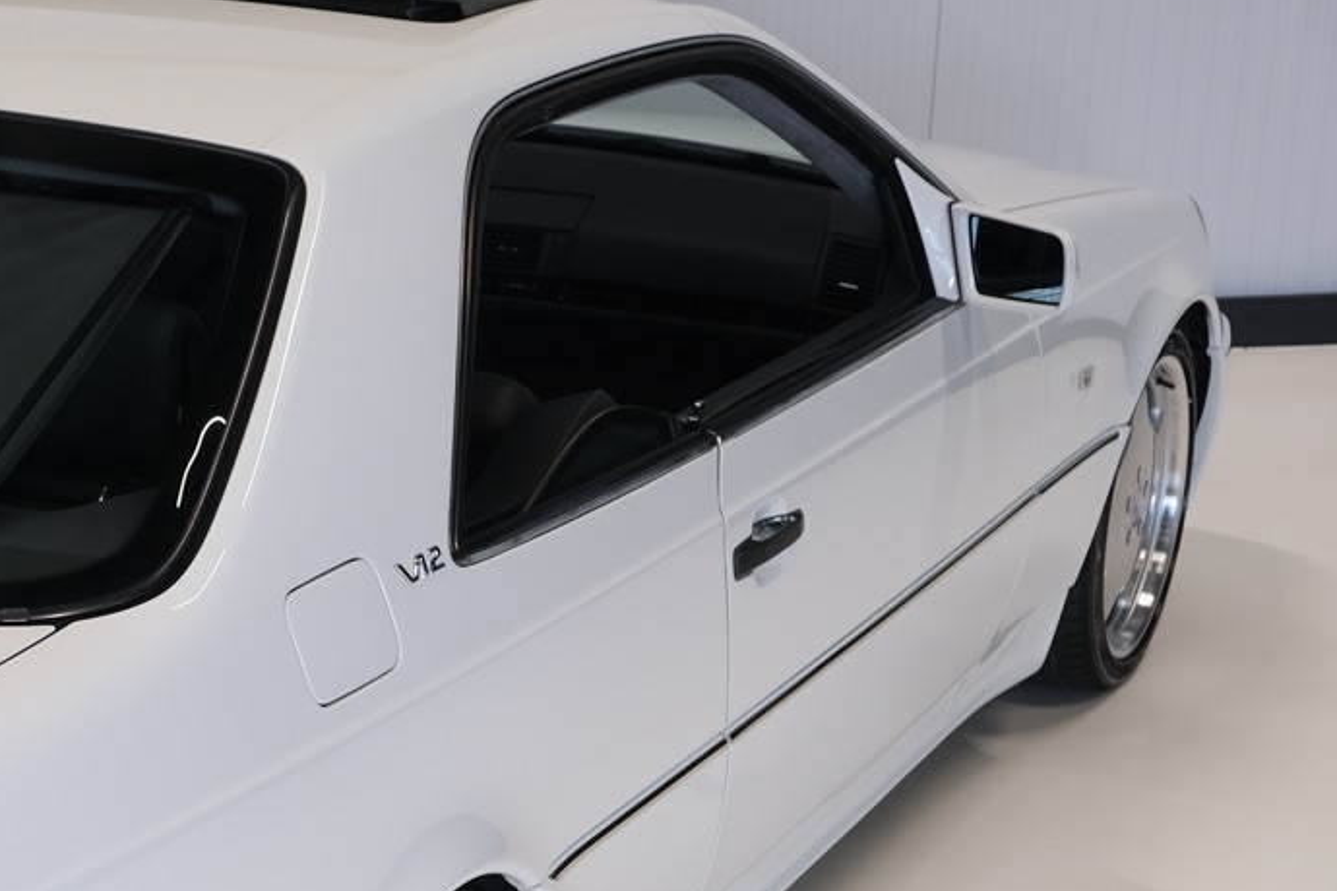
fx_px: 3751
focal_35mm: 101
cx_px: -176
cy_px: 829
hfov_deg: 19.3
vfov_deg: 13.4
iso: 500
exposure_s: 1/45
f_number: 3.2
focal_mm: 28.9
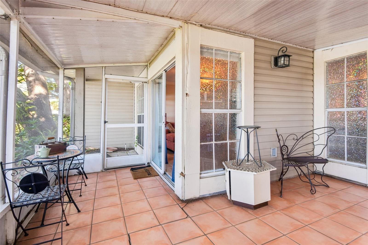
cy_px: 122
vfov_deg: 73.7
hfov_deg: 96.7
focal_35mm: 16
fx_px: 164
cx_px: 184
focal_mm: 16
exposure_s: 1/13
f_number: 8
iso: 400
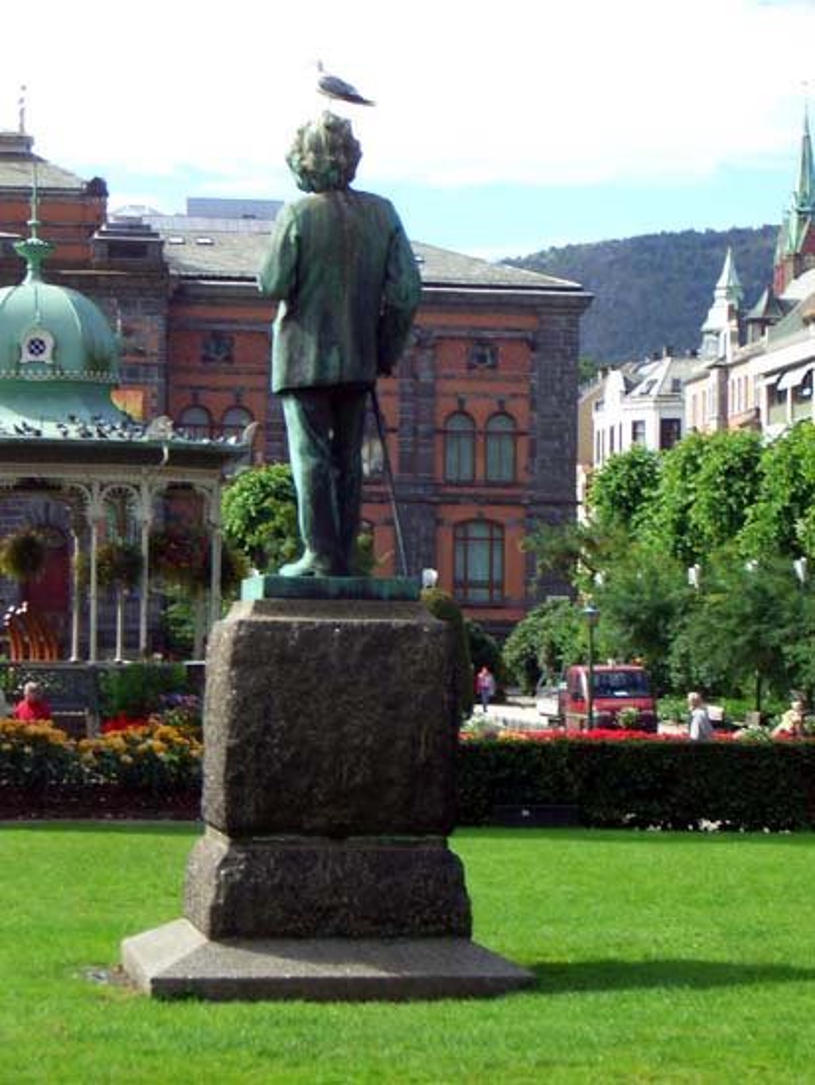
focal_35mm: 105
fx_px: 3294
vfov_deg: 18.7
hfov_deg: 14.1
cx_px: 408
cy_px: 542
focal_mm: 17.4
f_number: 7.7
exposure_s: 1/80
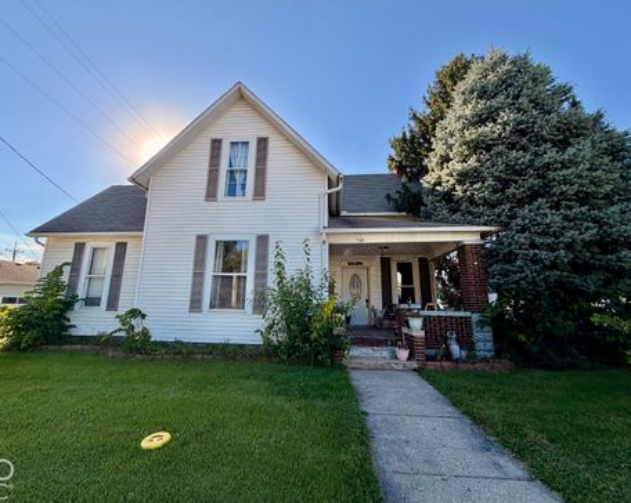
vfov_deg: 83.9
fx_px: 280
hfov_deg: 96.8
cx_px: 307
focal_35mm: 15
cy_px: 245
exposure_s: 1/770
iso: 40
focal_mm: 2.22
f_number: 2.2
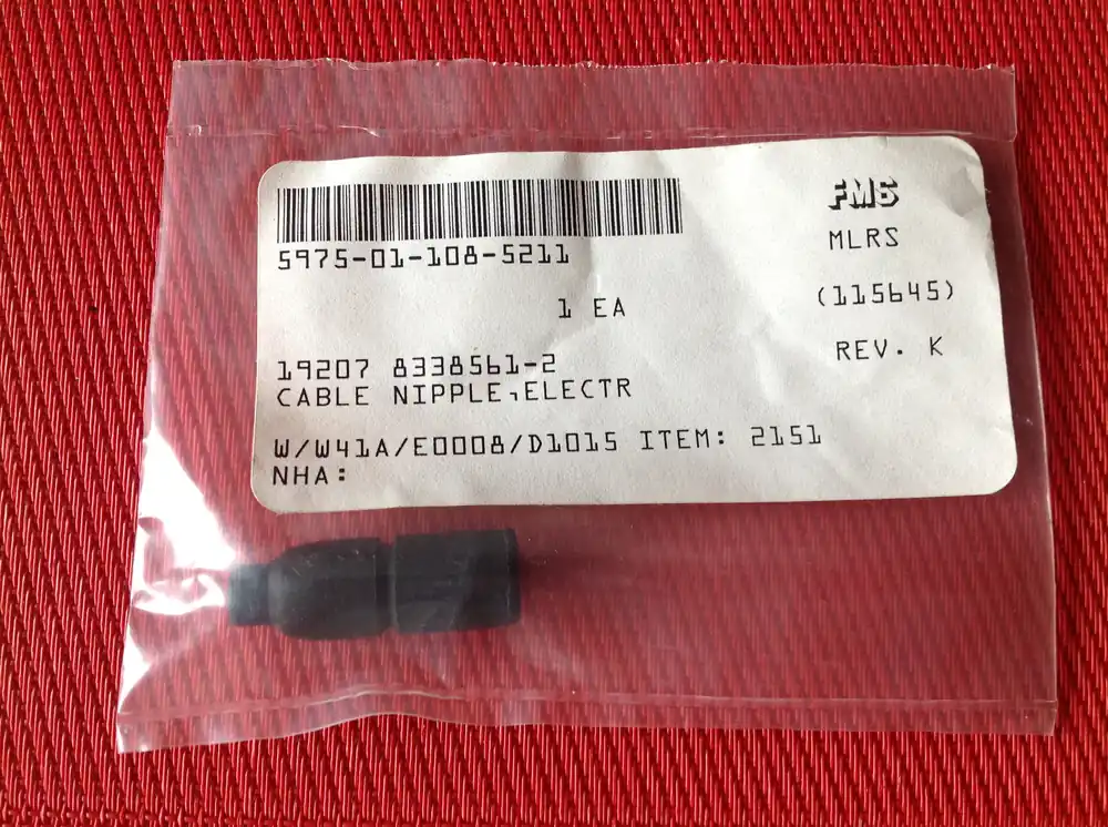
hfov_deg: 52.7
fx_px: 1118
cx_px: 554
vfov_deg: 40.6
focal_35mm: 35
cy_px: 414
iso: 50
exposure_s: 1/30
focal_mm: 4.28
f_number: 2.4
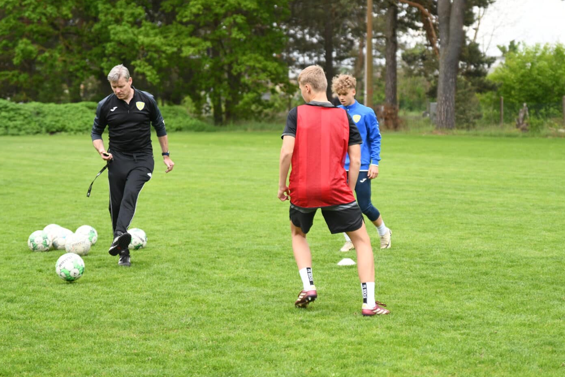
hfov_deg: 19.8
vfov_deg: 13.3
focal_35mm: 103
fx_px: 1616
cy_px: 170
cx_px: 295
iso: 560
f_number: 2.8
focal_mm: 70
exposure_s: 1/1250
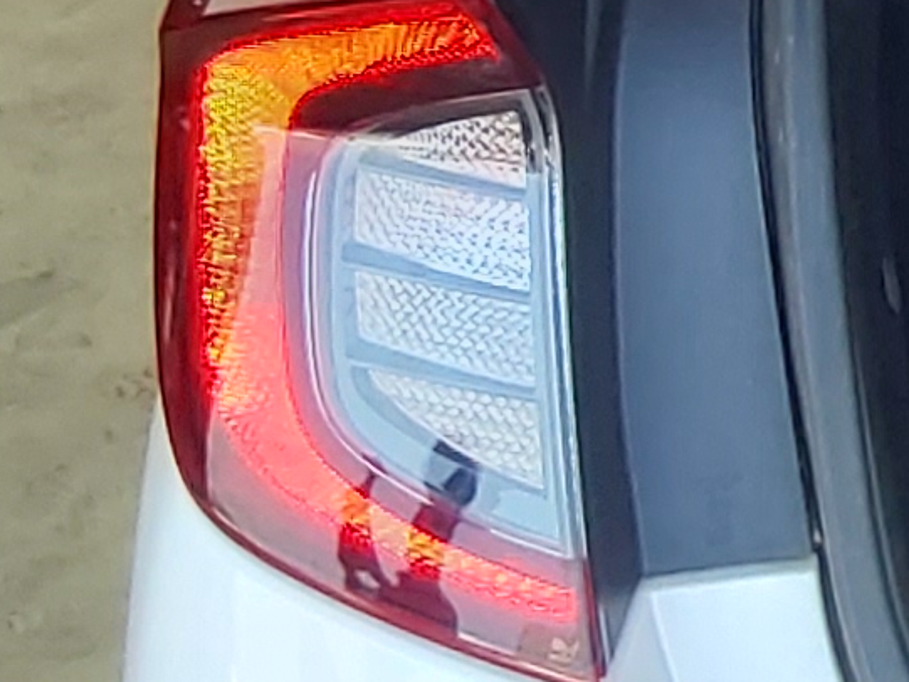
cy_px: -571
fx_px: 4439
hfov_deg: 9.8
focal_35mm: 169
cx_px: 2423
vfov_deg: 8.4
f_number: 1.9
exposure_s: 1/120
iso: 64
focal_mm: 2.91
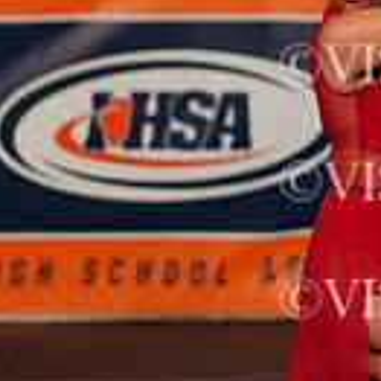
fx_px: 14021
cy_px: -112
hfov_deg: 1.6
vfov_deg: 1.6
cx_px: 701
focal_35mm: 1126
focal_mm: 300
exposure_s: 1/1250
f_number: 3.5
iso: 16000
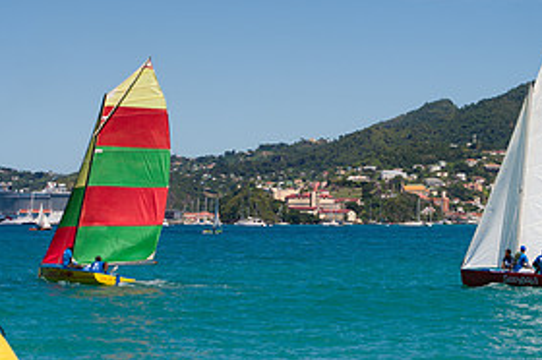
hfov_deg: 14.1
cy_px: 165
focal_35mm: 145
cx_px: 356
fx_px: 2180
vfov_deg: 9.4
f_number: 8
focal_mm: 70
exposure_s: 1/640
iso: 100
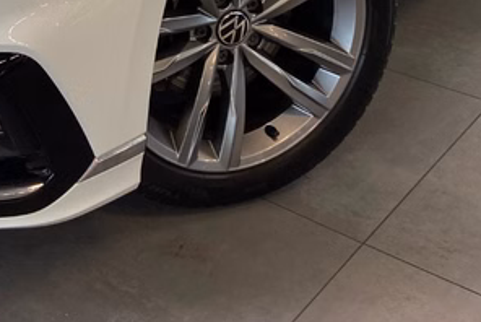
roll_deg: +1.6
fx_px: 976
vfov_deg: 16.9
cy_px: -163
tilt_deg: -15.0
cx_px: 67
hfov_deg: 26.9
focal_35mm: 73
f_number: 1.8
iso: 100
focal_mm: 4.25
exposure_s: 1/100
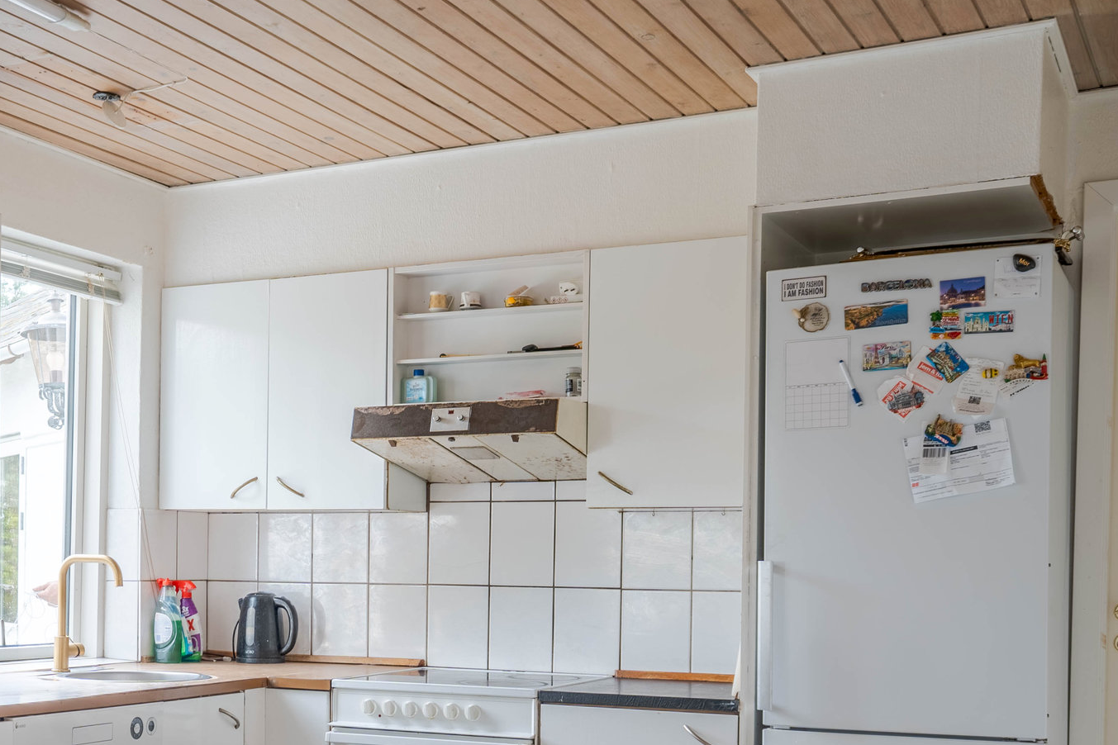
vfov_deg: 26.0
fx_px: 1584
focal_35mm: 51
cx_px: 259
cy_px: 596
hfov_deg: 37.8
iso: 100
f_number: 8
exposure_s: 1/100
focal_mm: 23
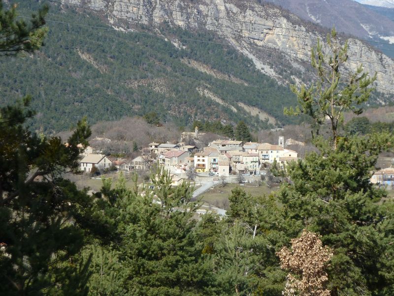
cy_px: 148
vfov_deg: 10.8
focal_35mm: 137
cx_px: 197
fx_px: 1559
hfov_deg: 14.4
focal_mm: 22.5
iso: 80
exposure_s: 1/500
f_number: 4.5
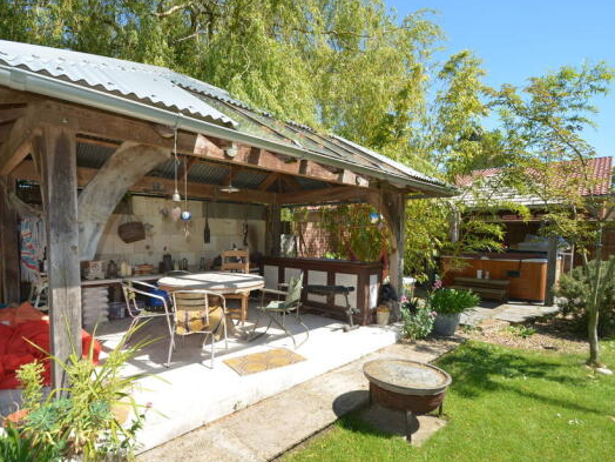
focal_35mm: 18
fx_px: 320
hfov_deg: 87.7
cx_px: 293
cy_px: 244
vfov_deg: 71.5
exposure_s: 1/200
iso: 100
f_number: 6.3
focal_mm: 10
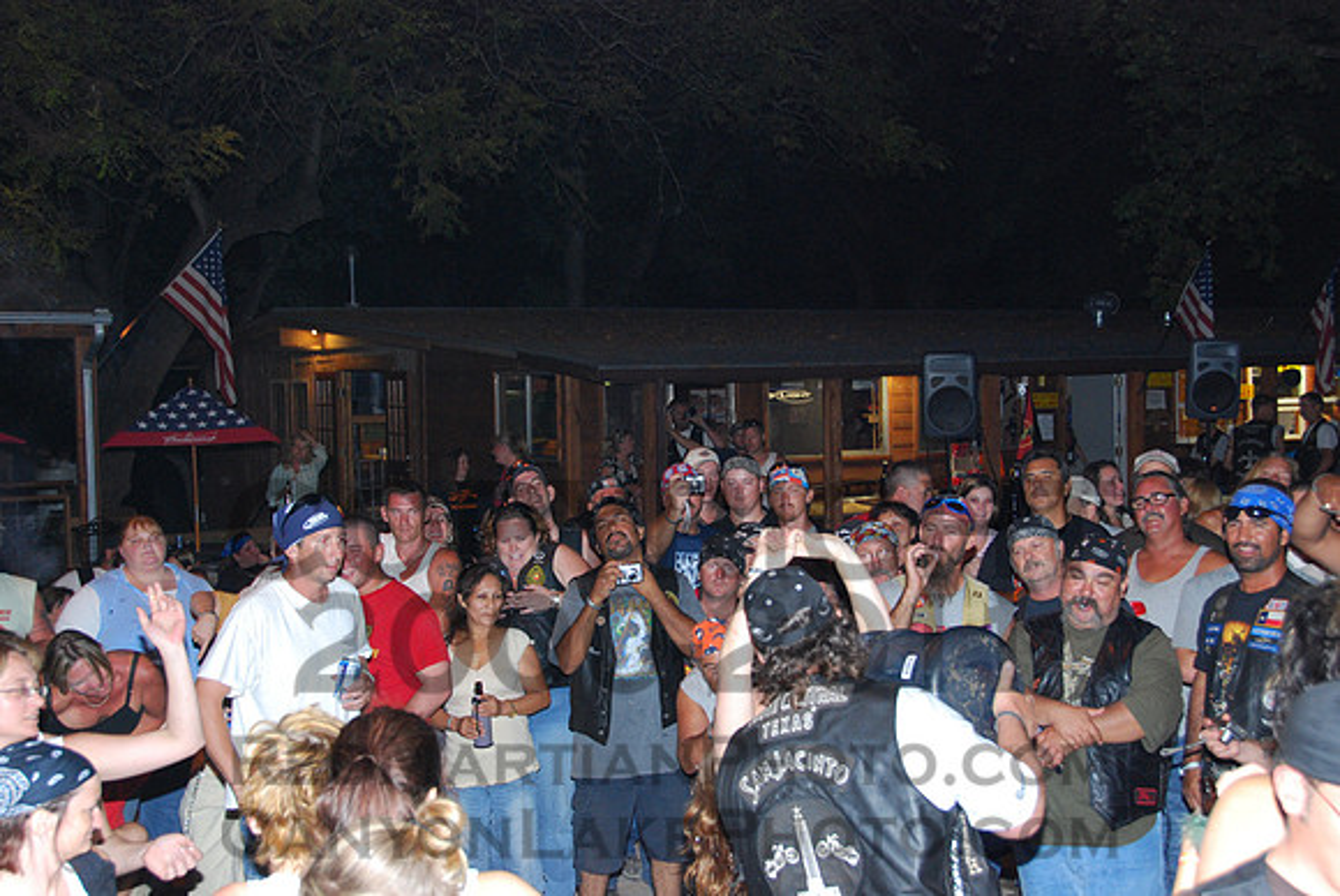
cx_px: 670
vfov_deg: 26.5
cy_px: 448
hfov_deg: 38.8
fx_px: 1900
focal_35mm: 51
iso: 800
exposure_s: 1/60
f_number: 5.6
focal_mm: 34
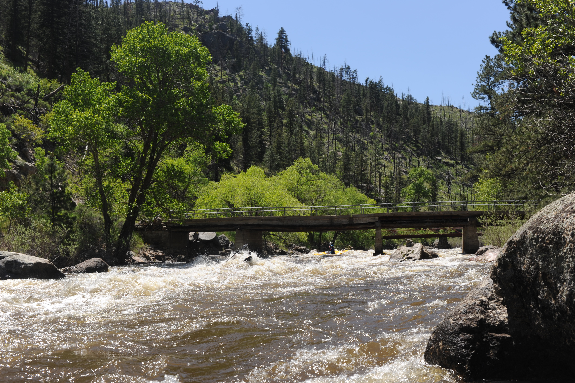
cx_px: 288
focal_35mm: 35
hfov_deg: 54.5
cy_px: 192
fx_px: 559
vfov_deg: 37.8
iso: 200
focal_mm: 35
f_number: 10
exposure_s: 1/320
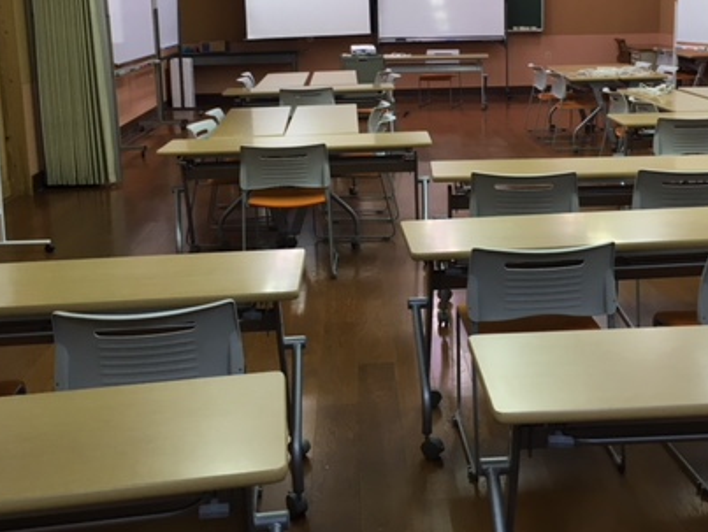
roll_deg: +1.0
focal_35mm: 46
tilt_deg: -12.4
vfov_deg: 31.2
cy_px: 151
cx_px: 423
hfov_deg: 41.0
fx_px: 942
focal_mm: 4.15
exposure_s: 1/30
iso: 64
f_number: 2.2
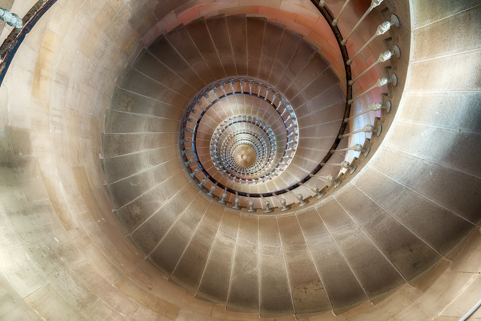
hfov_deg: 54.4
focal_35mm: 35
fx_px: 468
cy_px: 160
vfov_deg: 37.9
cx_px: 240
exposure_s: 1
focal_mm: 35
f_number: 11
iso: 100
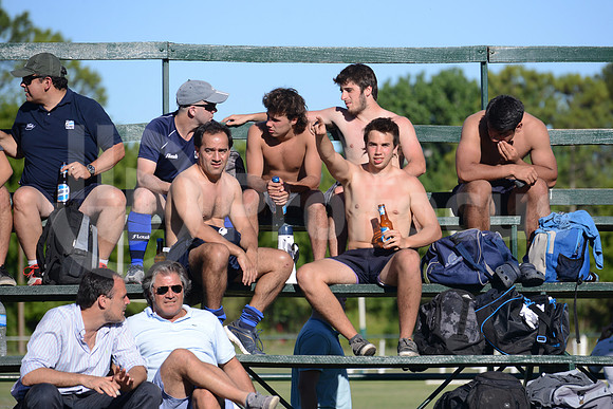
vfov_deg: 7.0
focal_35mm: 195
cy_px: 204
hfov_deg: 10.5
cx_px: 306
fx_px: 3321
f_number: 5.3
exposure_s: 1/1600
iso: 320
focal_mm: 195
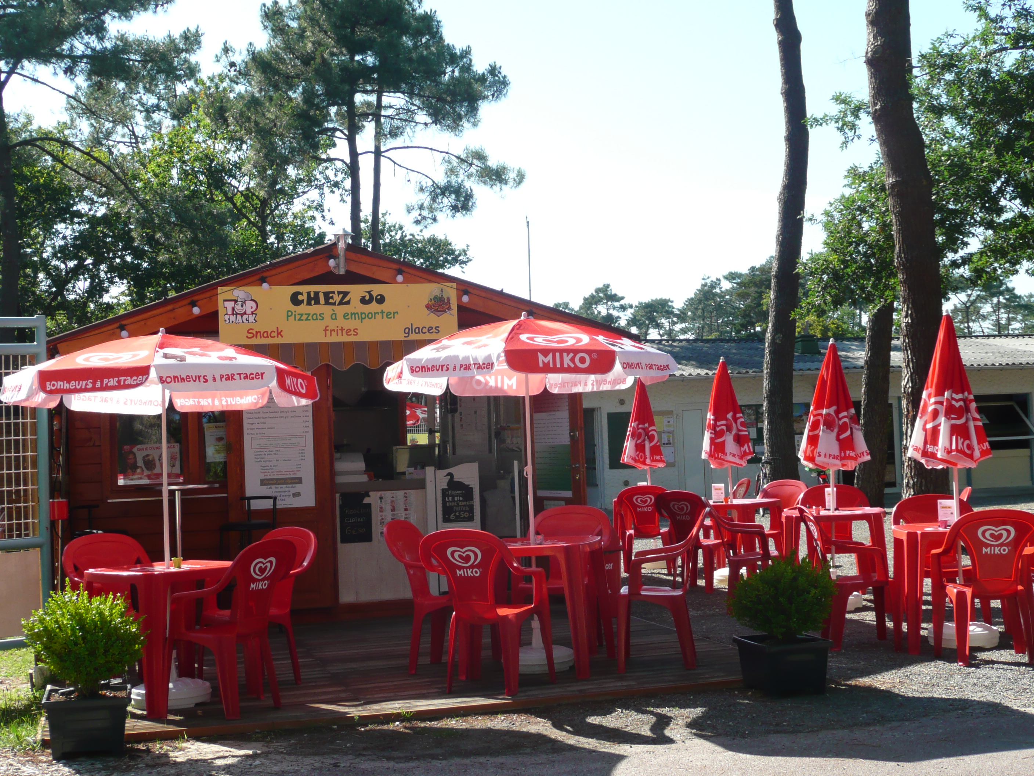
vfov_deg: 29.1
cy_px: 388
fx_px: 1494
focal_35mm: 50
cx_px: 517
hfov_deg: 38.2
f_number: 4.2
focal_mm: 8.2
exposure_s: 1/320
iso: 100
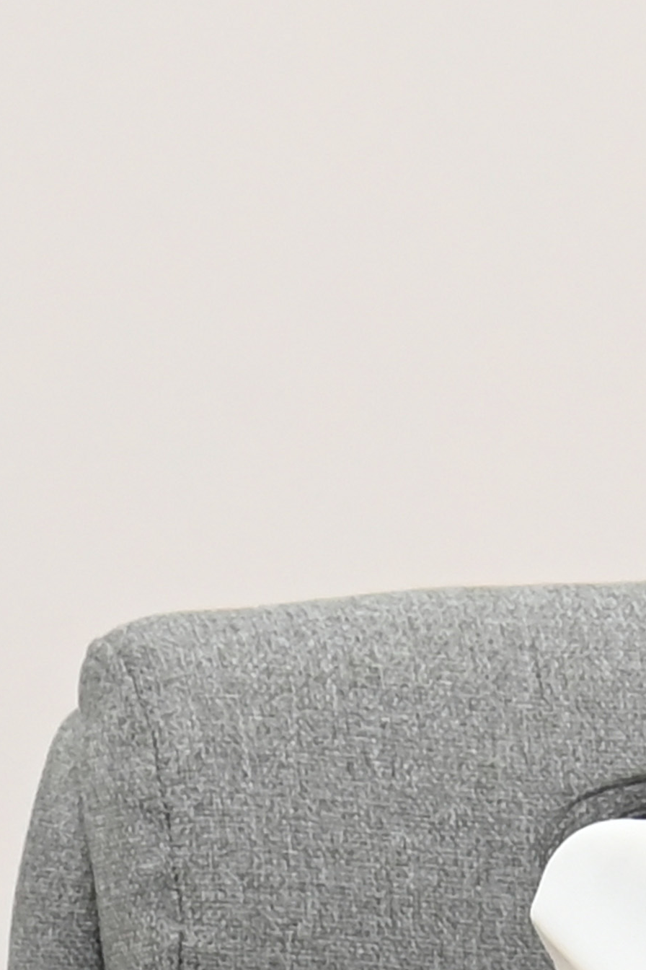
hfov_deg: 2.7
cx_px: 1398
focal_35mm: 497
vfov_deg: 4.1
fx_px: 13377
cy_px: 987
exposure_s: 1/250
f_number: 6.3
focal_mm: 120
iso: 3200
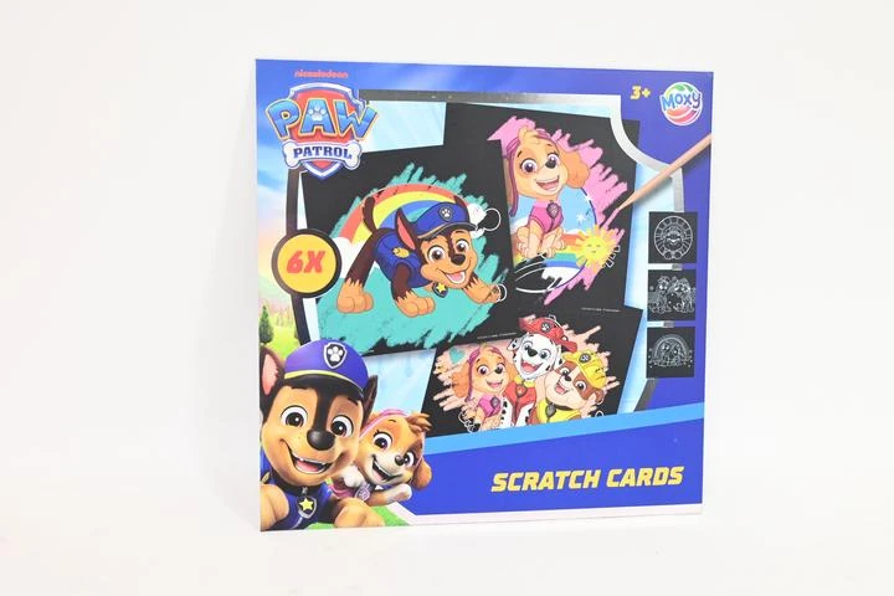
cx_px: 447
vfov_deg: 32.4
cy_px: 298
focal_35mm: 41
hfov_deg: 47.2
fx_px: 1024
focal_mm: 27.5
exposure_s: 1/125
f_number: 4.5
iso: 720
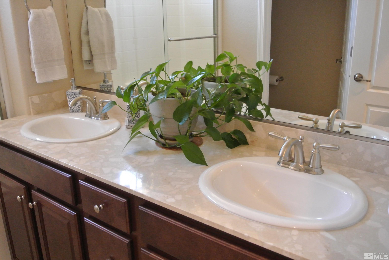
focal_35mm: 34
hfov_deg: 55.7
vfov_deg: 39.0
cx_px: 194
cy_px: 130
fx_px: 368
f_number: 3.8
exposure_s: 1/30
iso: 1250
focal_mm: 12.7
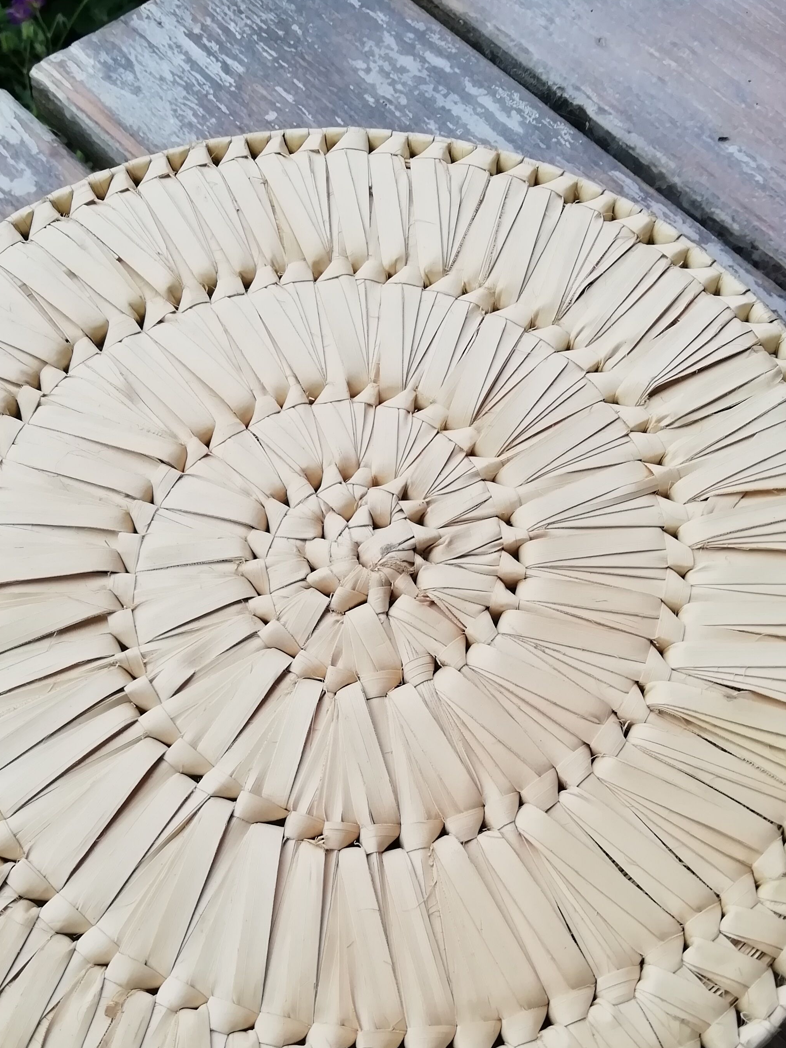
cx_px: 341
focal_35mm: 40
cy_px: 634
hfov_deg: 35.9
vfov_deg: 46.5
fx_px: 1211
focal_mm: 3.21
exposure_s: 1/521
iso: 50
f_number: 2.2
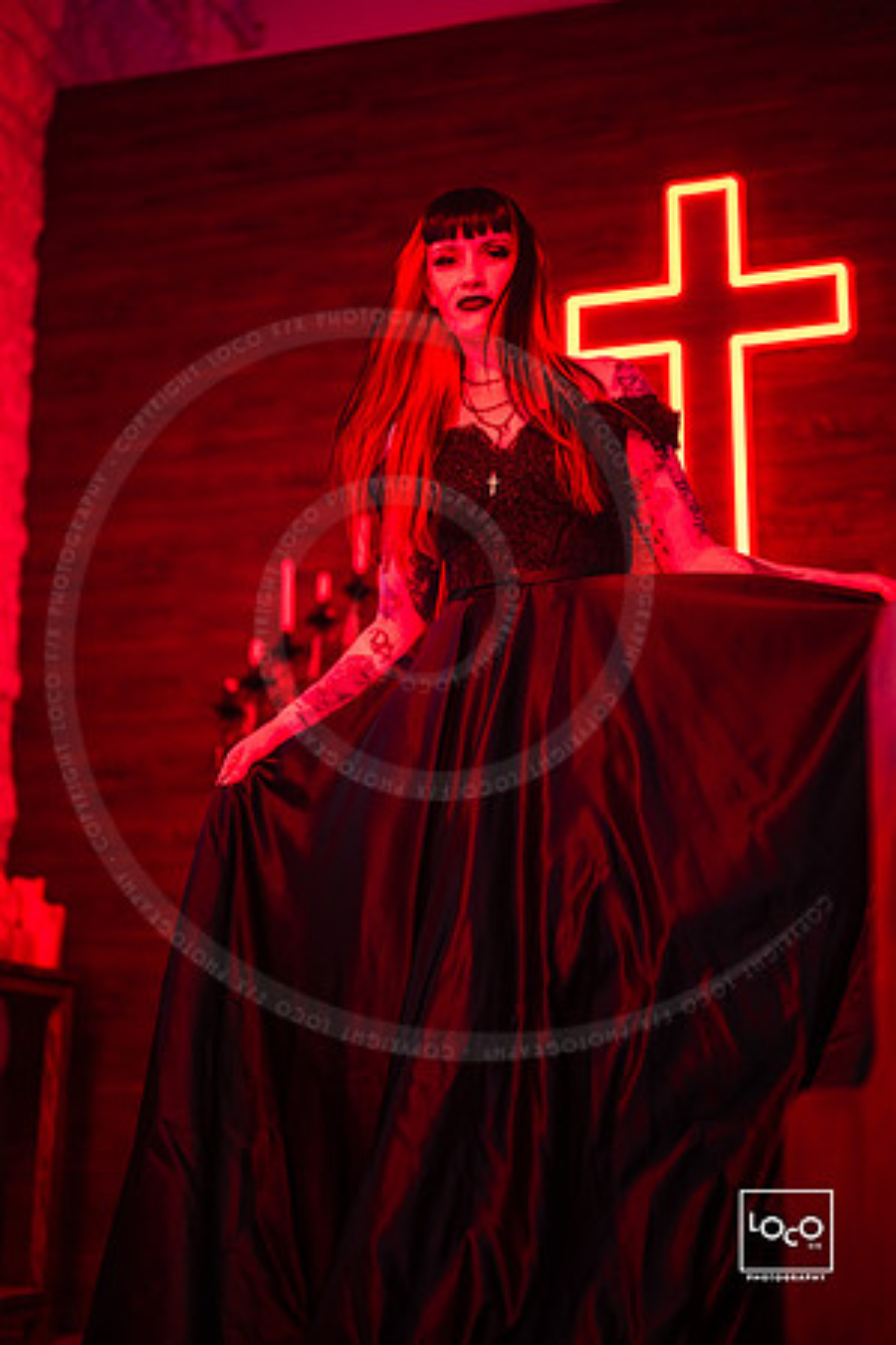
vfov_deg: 39.6
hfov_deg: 27.0
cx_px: 448
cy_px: 672
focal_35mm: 50
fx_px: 1867
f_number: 1.2
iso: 500
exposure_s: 1/250
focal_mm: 50
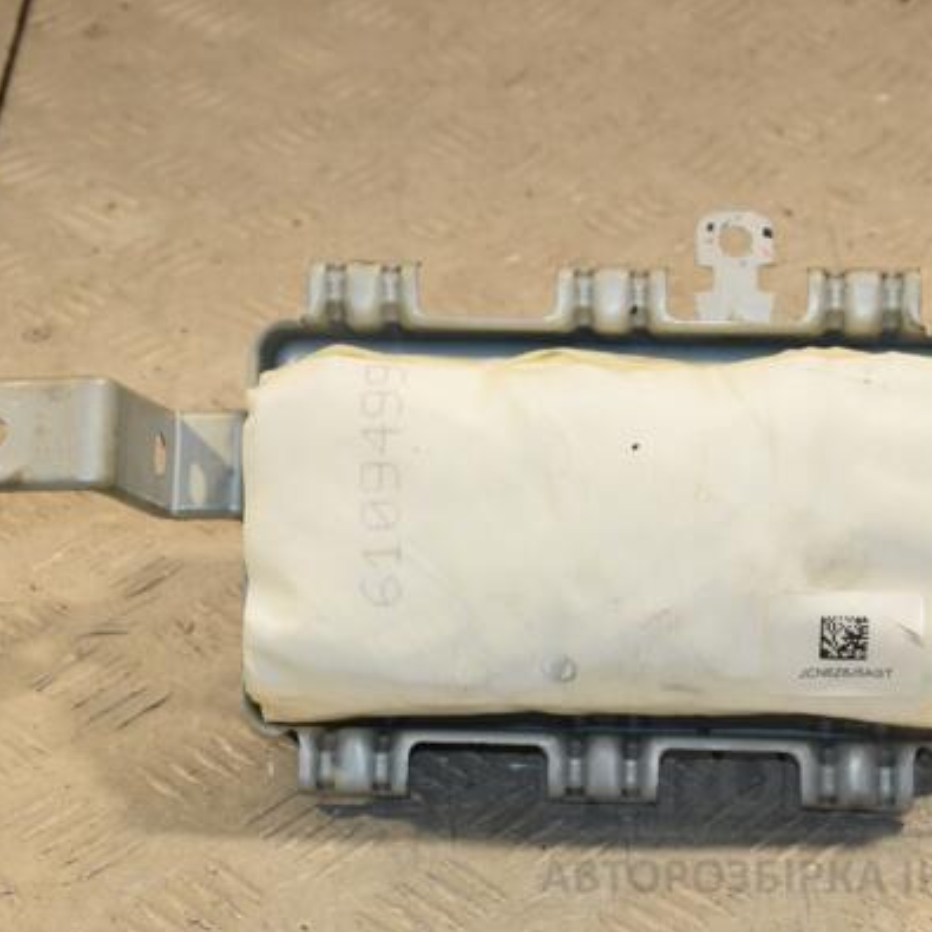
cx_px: 495
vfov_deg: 14.5
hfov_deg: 14.5
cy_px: 465
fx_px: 3655
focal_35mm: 120
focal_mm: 62
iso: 800
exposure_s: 1/200
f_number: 8
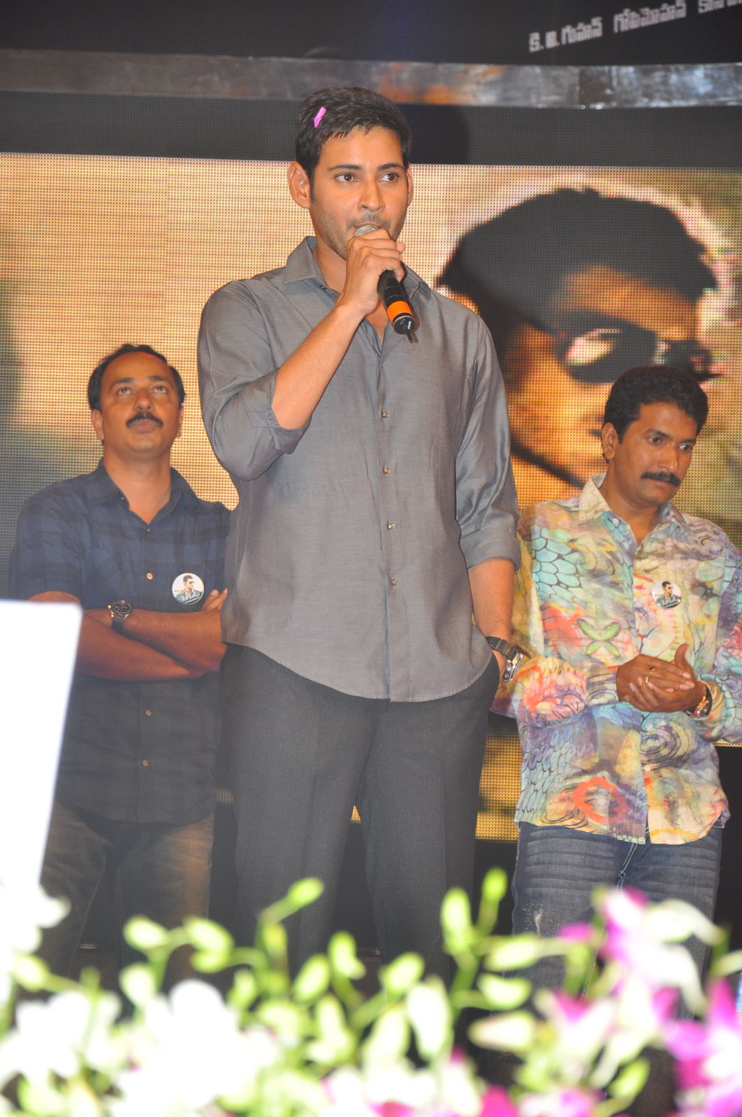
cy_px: 558
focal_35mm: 158
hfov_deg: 8.7
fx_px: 4884
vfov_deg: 13.1
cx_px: 371
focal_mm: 105
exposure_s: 1/125
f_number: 6.3
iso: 640
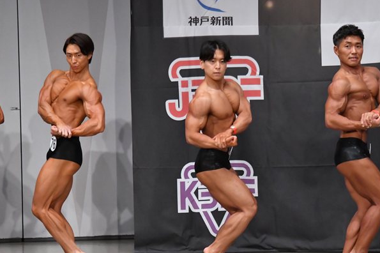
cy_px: 152
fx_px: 2774
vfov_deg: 5.2
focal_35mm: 263
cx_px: 161
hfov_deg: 7.8
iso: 5000
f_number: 5.6
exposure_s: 1/400
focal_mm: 135
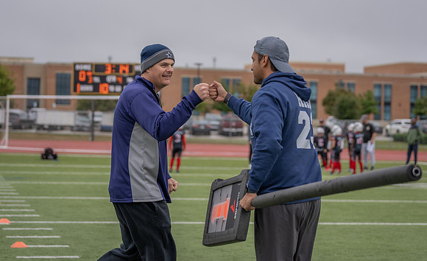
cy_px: 96
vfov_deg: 14.4
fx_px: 1027
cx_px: 202
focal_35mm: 89
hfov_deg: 23.5
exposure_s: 1/1250
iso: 200
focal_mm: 70
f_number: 2.8
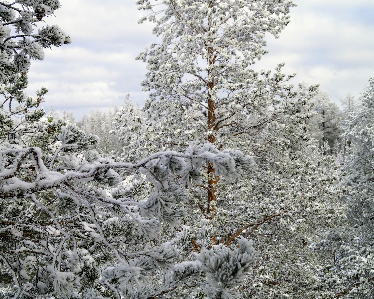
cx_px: 159
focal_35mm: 44
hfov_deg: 41.9
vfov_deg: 34.2
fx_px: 487
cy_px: 150
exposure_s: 1/100
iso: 100
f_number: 7.1
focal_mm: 26
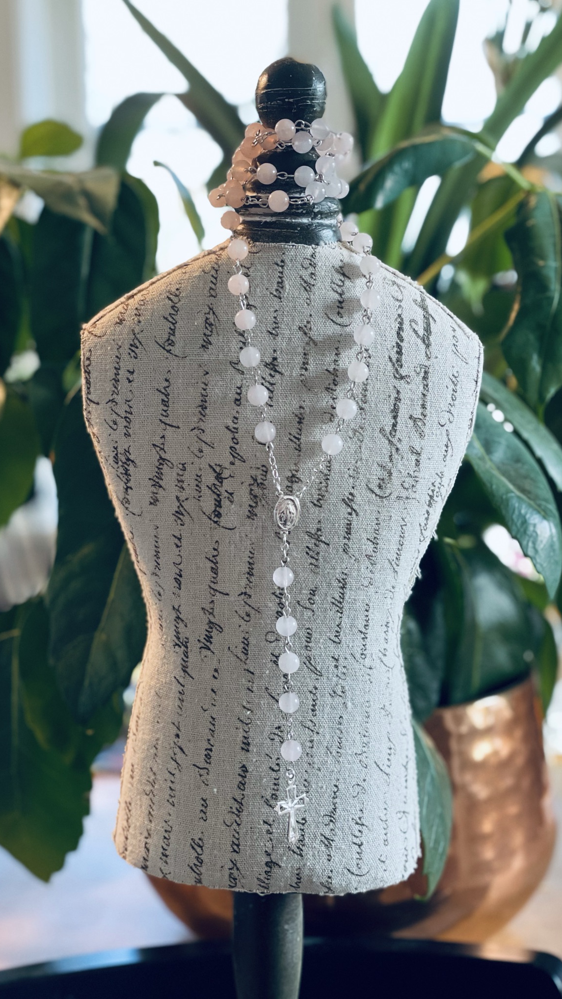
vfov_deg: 36.6
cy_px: 500
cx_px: 273
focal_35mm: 57
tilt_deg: -5.9
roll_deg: +1.5
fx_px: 1510
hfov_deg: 21.1
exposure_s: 1/50
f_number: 2
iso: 160
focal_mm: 6
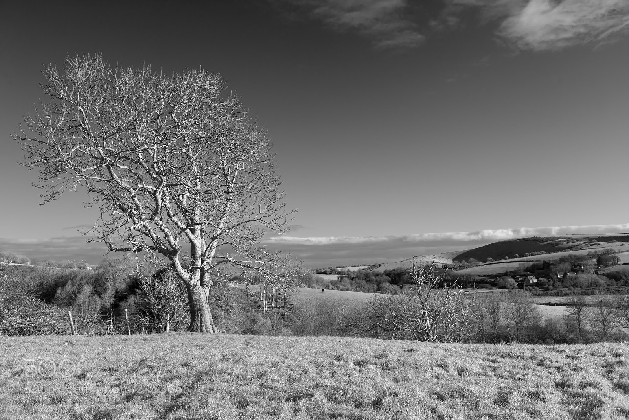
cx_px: 314
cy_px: 210
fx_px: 612
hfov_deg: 54.4
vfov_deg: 37.9
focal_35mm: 35
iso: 250
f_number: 8
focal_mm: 35
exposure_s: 1/640
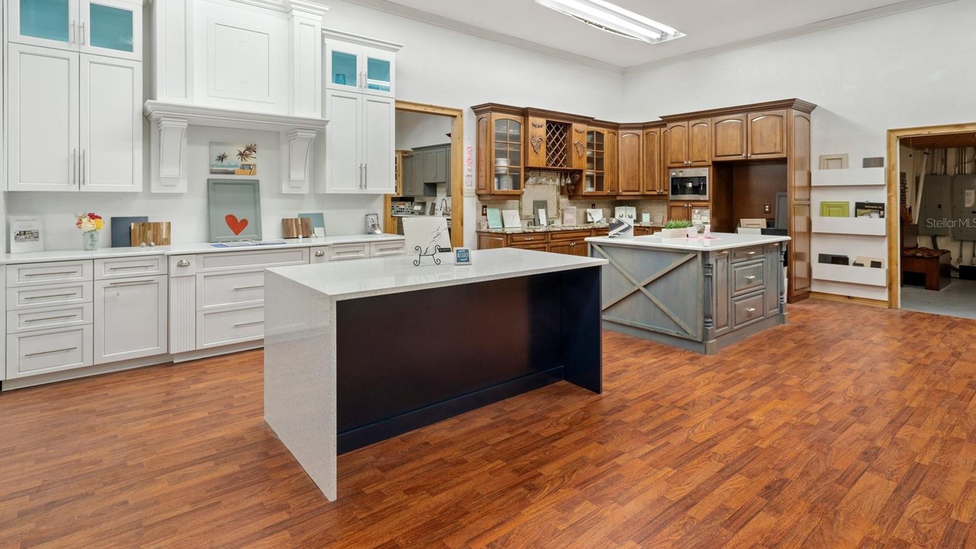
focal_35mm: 18
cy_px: 223
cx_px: 488
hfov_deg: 92.7
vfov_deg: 60.5
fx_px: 466
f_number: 8
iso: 640
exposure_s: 1/4
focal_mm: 17
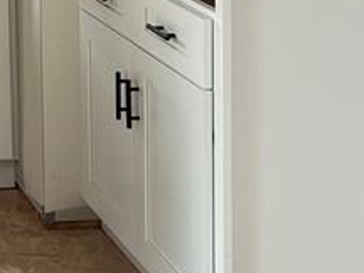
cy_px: -126
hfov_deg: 13.9
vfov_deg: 11.6
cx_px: -327
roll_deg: +2.3
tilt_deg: -6.2
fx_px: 1293
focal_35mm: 123
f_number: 1.5
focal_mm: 5.7
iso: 80
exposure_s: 1/121
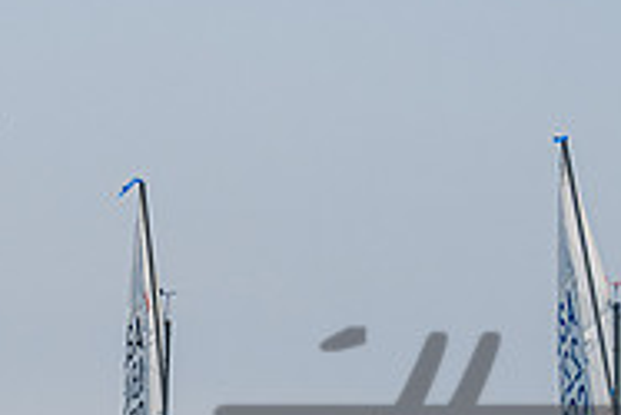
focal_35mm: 354
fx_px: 6111
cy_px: 611
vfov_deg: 3.9
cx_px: 159
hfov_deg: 5.8
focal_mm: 84
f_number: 6
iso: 250
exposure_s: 1/2000
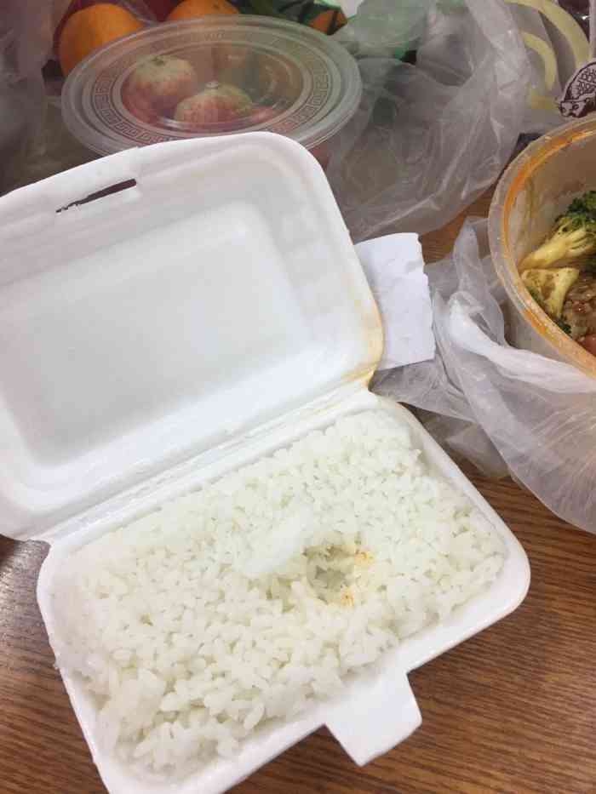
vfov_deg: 61.7
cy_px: 397
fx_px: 666
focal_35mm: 29
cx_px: 298
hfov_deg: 48.2
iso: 50
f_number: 2.2
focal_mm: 4.15
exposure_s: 1/33
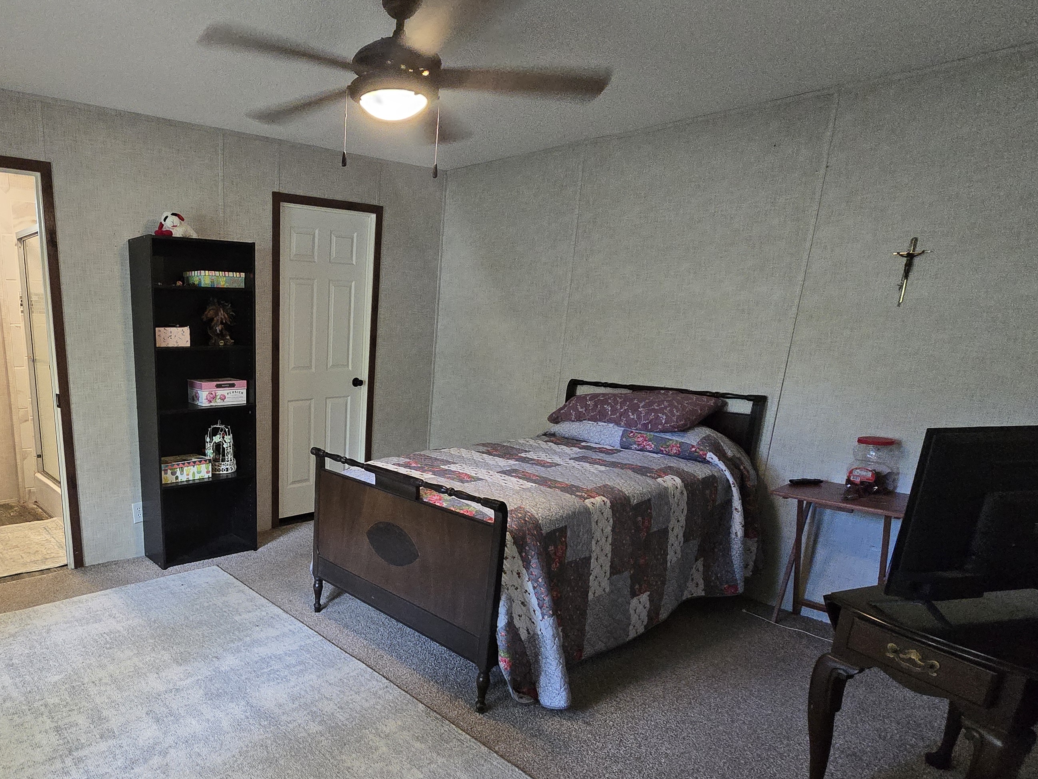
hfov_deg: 77.0
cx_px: 288
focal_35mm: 20
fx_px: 600
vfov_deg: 65.0
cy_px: 489
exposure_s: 1/60
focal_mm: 2.2
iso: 500
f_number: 2.2
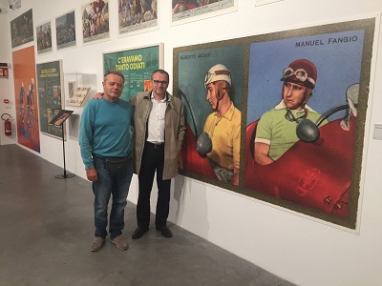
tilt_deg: -8.2
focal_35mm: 29
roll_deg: -0.3
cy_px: 143
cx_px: 191
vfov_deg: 48.2
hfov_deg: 61.7
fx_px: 320
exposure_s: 1/33
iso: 50
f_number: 2.2
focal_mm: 4.15
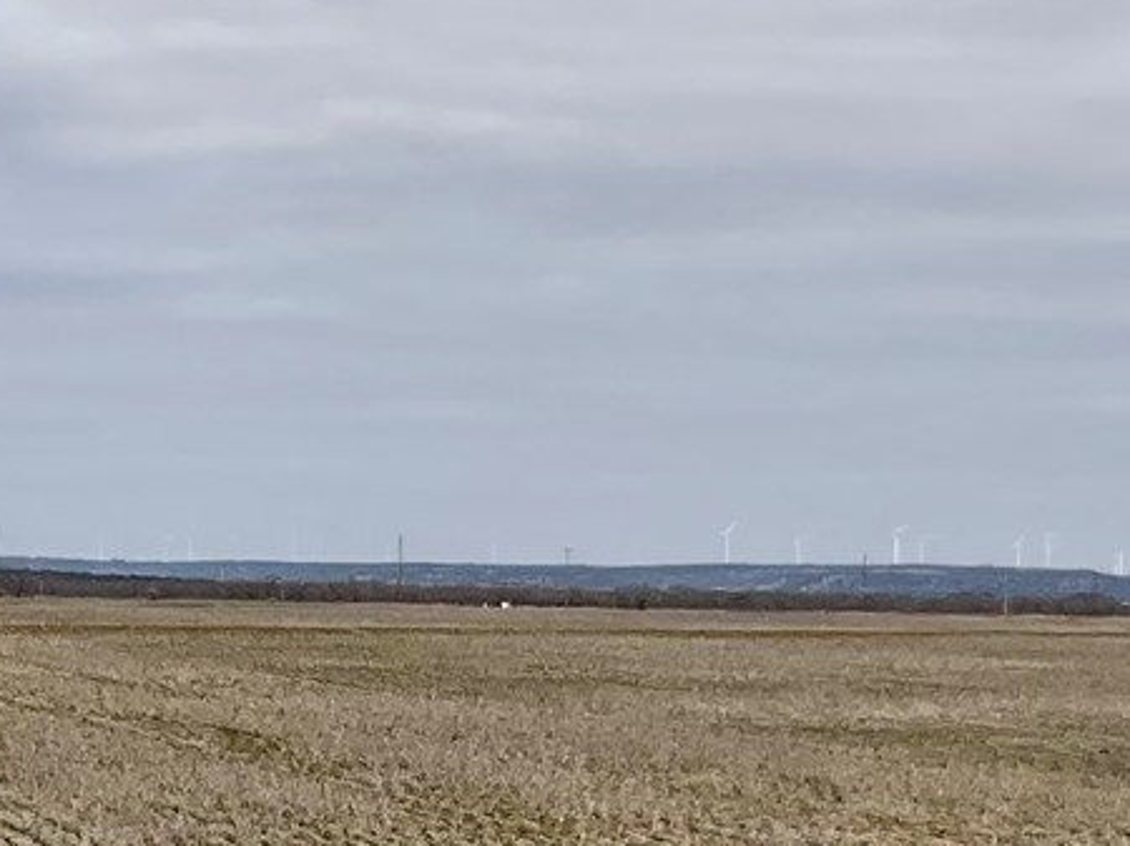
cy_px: 786
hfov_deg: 14.9
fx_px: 4307
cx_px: 329
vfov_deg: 11.1
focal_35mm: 132
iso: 25
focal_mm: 3
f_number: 1.8
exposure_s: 1/3125
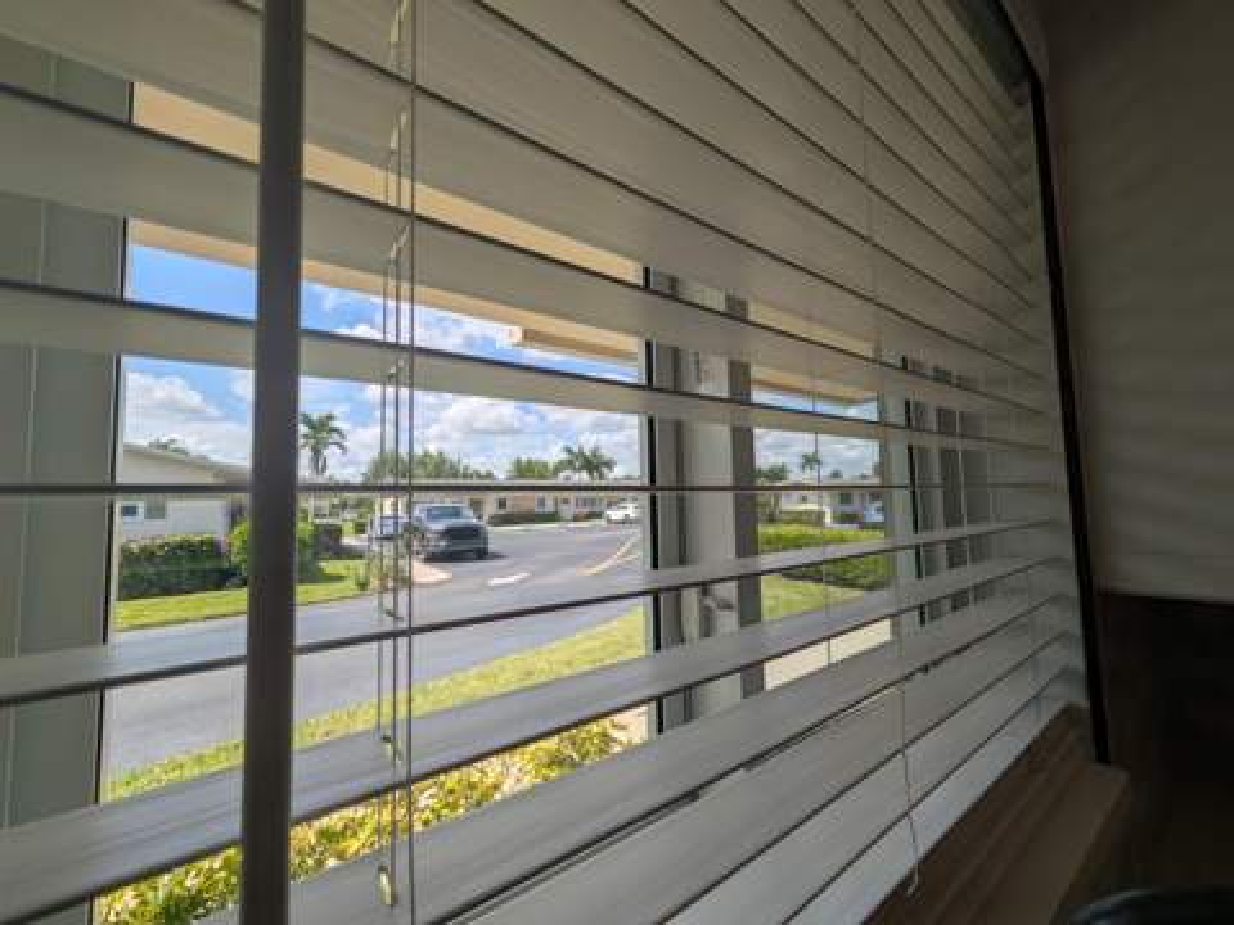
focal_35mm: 12
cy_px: 462
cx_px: 617
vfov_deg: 94.5
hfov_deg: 110.5
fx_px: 428
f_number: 1.7
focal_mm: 2.02
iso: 54
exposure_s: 1/2439
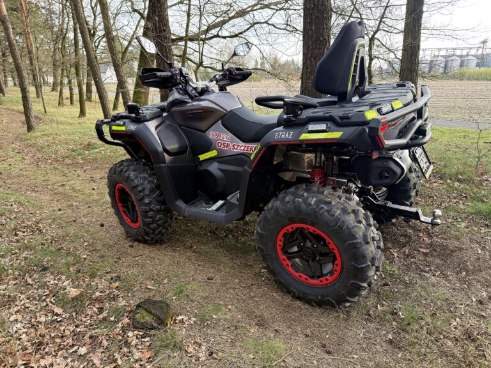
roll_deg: +1.0
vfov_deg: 56.8
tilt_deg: -16.5
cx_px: 246
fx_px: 340
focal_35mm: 24
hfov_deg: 71.6
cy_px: 184
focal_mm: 6.76
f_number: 1.78
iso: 125
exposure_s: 1/243
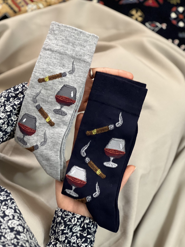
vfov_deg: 22.8
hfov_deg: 17.2
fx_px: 613
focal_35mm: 86
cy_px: 134
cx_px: 89
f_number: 2.8
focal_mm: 9
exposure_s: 1/17
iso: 400
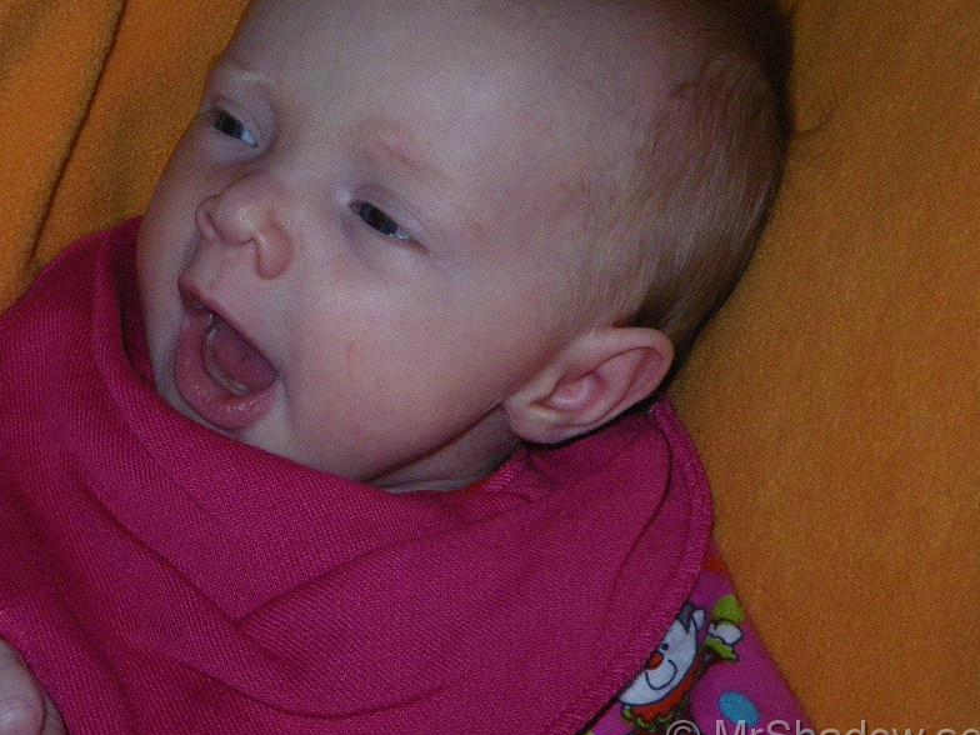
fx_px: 2293
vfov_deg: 18.2
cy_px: 310
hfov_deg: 24.1
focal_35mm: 81
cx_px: 370
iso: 400
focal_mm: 11.1
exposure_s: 1/80
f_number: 4.6
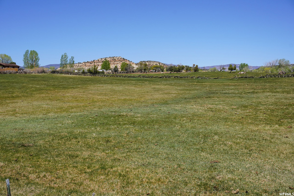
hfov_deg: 46.4
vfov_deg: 31.9
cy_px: 98
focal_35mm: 42
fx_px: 343
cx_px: 147
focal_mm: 28
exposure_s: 1/160
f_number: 11
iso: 100
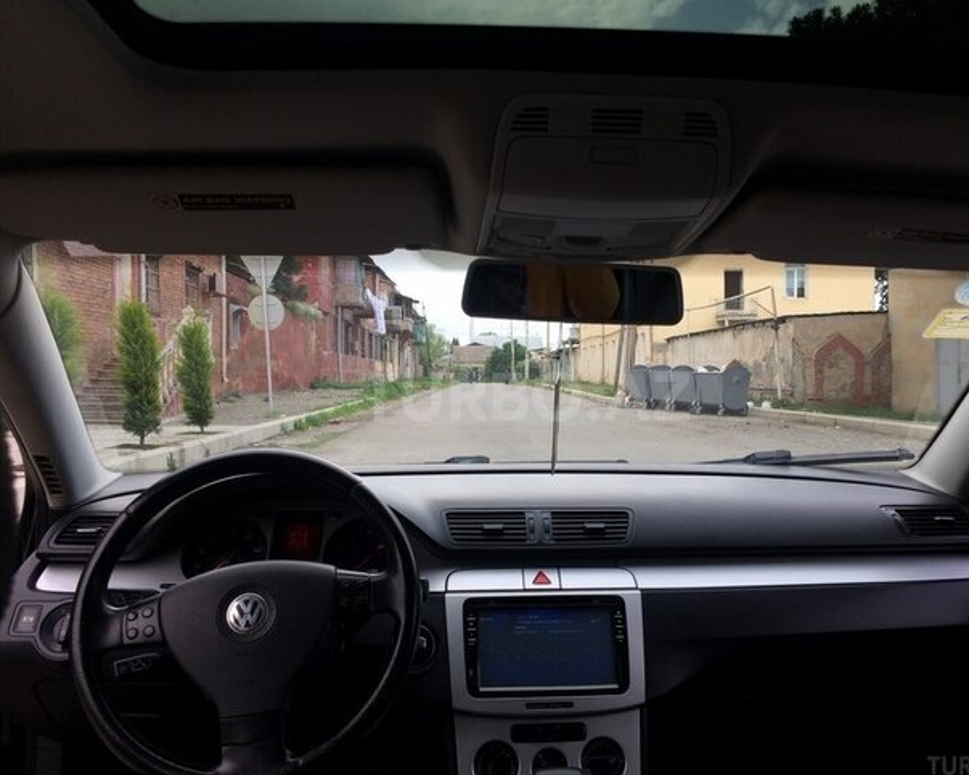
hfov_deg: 57.1
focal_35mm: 31
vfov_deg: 47.1
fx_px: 889
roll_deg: +1.1
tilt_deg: -2.6
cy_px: 396
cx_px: 525
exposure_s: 1/323
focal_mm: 4.15
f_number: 2.2
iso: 32
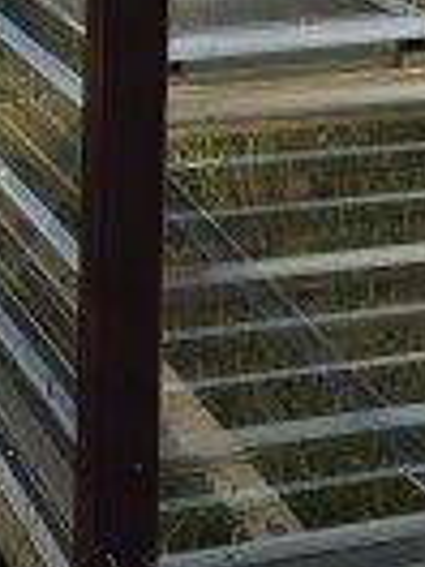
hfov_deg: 10.4
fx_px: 2275
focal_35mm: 139
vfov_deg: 13.5
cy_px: -223
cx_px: 588
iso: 80
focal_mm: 6.3
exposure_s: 1/3185
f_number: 1.7
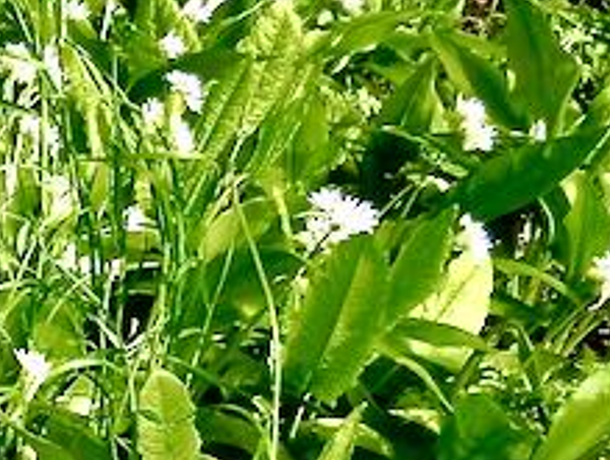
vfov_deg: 10.4
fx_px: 2471
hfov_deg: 12.6
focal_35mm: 140
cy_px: 616
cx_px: -540
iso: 160
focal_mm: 5.4
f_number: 3.5
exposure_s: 1/374
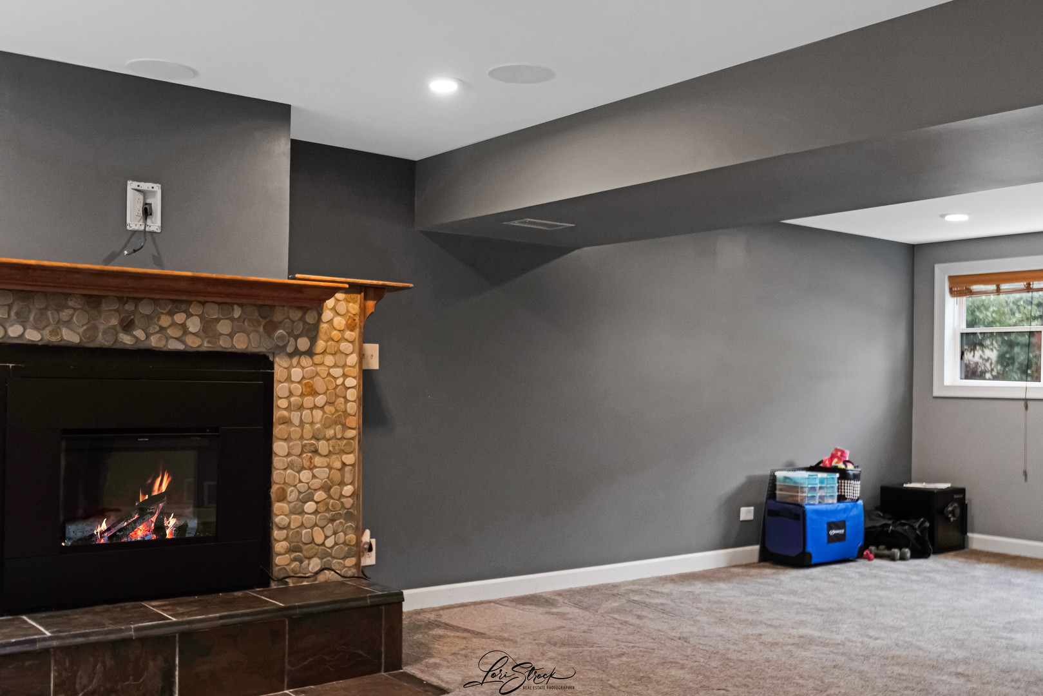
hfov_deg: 53.1
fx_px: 1043
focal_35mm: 36
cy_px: 348
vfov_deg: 36.9
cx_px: 522
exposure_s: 1/1250
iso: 400
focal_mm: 24
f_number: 8
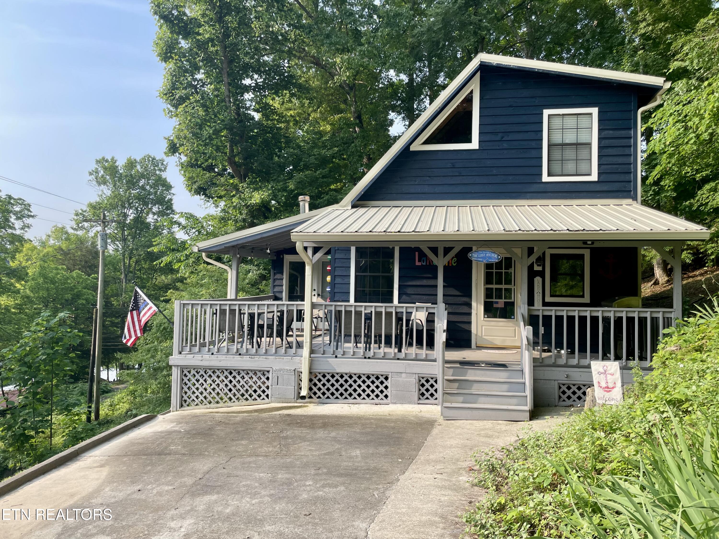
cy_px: 270
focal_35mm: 26
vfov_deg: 53.1
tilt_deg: +0.9
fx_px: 540
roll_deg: -0.7
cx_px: 360
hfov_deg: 67.3
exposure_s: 1/979
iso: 32
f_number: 1.6
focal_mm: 4.2
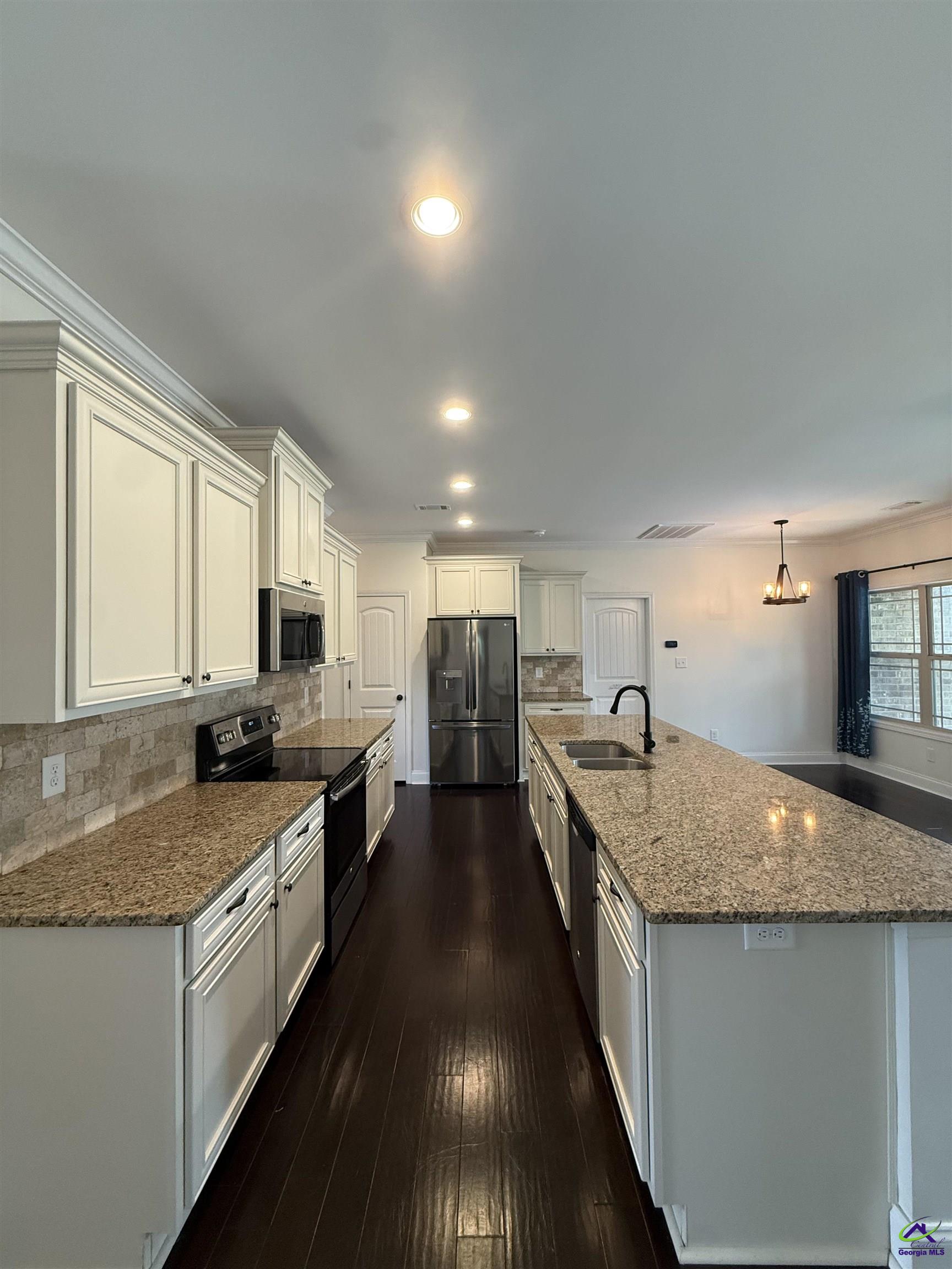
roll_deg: +0.9
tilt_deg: +1.5
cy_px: 634
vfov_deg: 102.1
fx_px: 513
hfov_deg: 85.7
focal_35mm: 14
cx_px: 476
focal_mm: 2.22
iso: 320
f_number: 2.2
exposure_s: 1/60
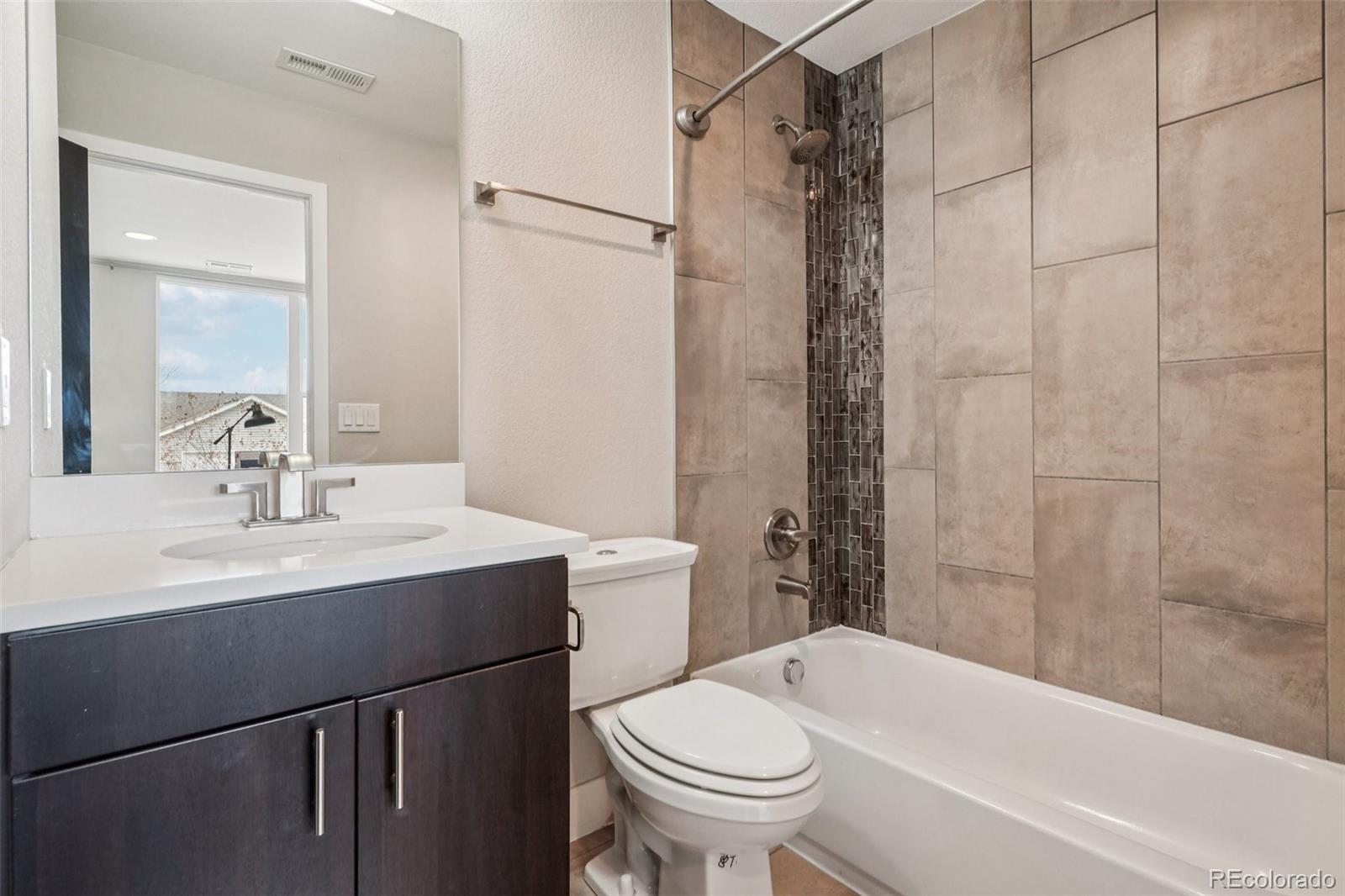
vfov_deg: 72.0
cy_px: 448
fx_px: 616
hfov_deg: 95.0
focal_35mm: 16
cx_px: 672
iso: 800
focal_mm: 11
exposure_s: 1/30
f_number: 8
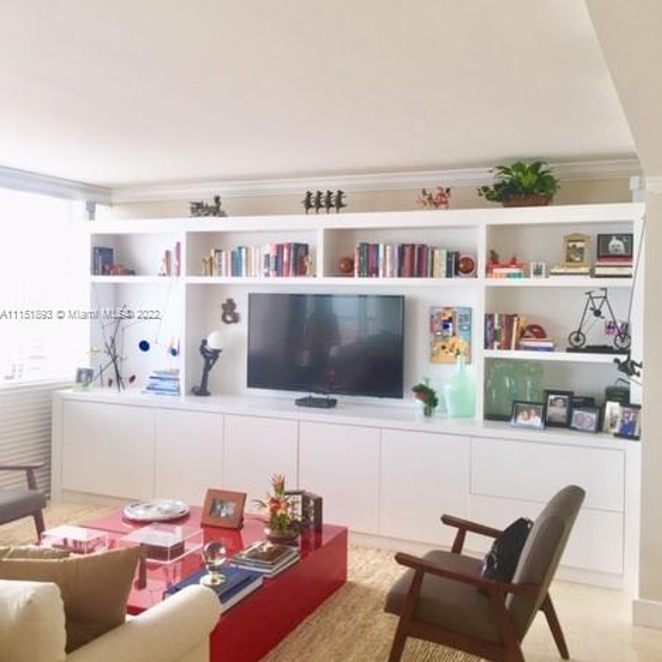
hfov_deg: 47.2
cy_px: 313
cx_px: 335
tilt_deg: +0.6
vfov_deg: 47.2
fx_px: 757
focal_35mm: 35
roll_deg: -1.1
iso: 40
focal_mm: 4.15
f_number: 2.2
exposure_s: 1/120
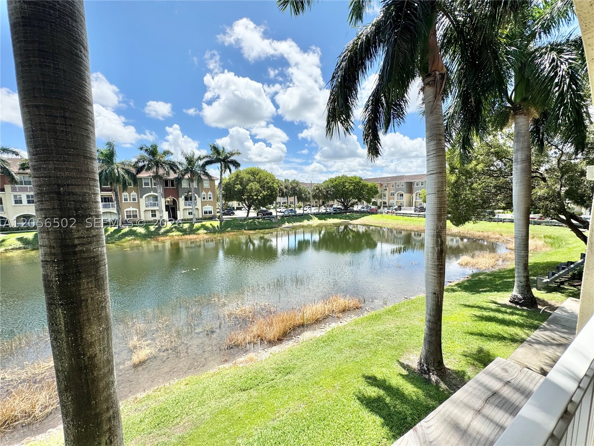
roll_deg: +0.0
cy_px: 223
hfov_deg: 102.1
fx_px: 240
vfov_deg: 85.7
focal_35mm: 14
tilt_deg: -7.0
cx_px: 297
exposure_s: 1/1672
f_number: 2.2
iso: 40
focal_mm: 2.22
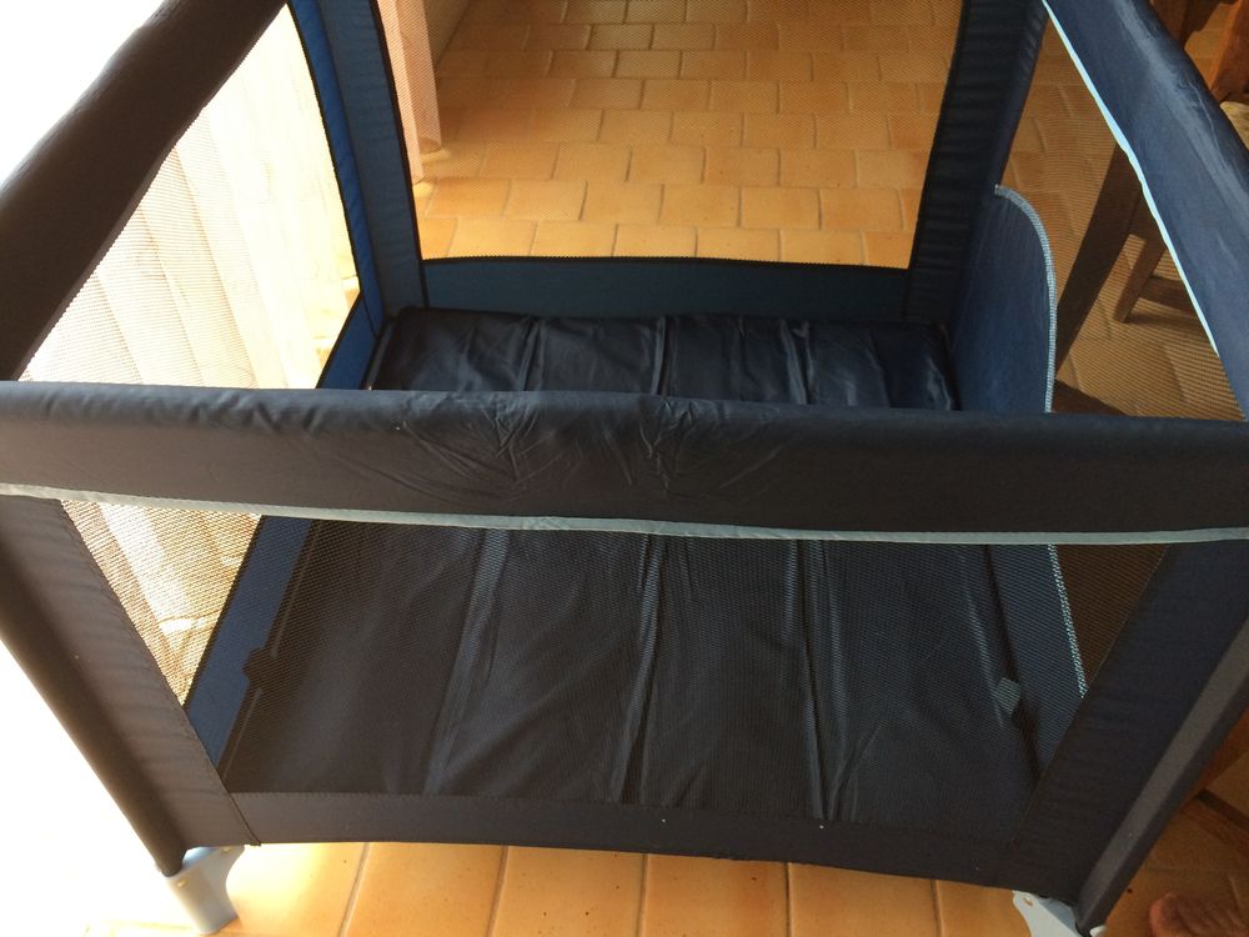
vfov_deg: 48.2
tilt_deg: -45.2
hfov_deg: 61.7
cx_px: 624
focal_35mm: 29
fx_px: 1046
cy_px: 468
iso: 64
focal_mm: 4.15
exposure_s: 1/33
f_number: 2.2
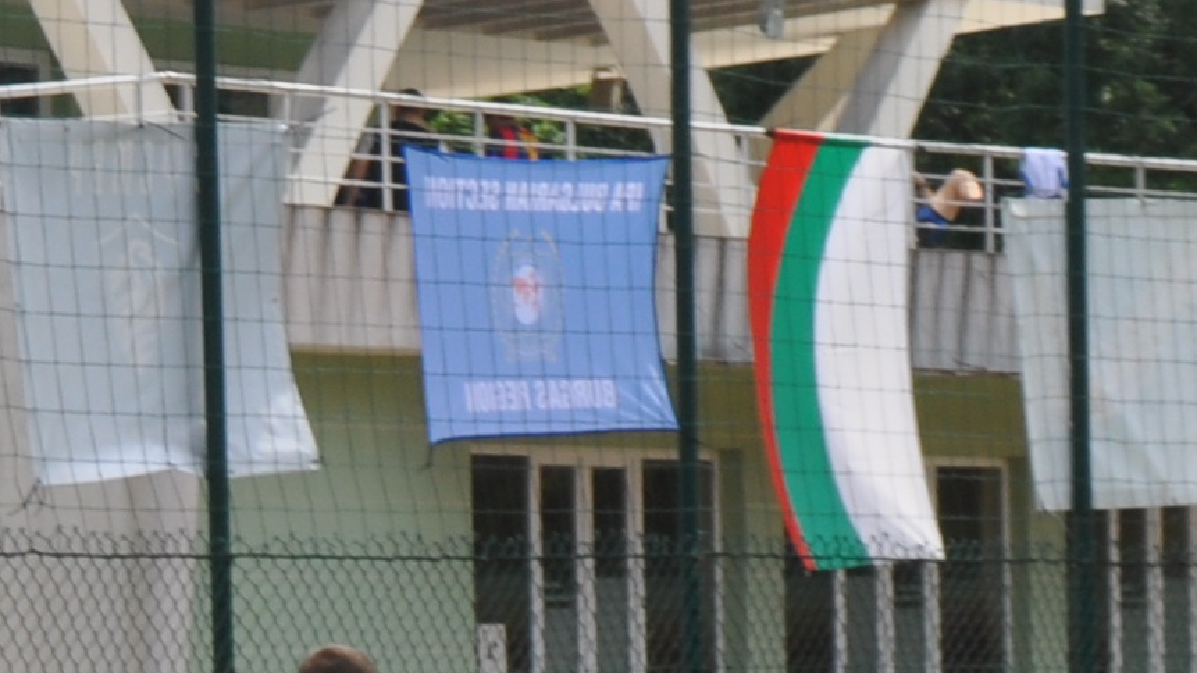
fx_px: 9425
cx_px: -188
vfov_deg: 4.1
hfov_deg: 7.2
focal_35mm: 297
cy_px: 952
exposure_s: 1/320
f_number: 9
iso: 200
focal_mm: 38
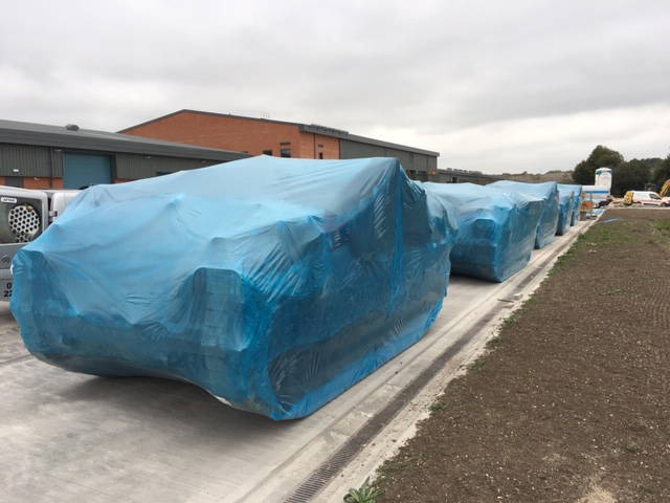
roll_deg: +1.4
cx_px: 335
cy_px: 252
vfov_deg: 48.2
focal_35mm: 29
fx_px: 561
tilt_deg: -4.8
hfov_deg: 61.7
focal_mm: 4.15
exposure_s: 1/201
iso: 25
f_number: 2.2
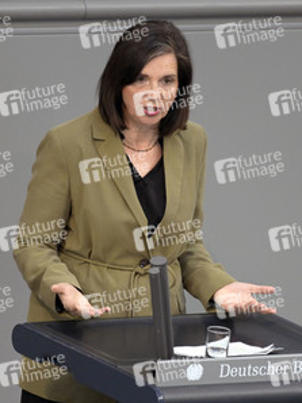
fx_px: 6780
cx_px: 132
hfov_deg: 2.6
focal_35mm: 582
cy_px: 202
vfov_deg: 3.4
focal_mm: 400
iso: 8000
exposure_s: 1/500
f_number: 5.6
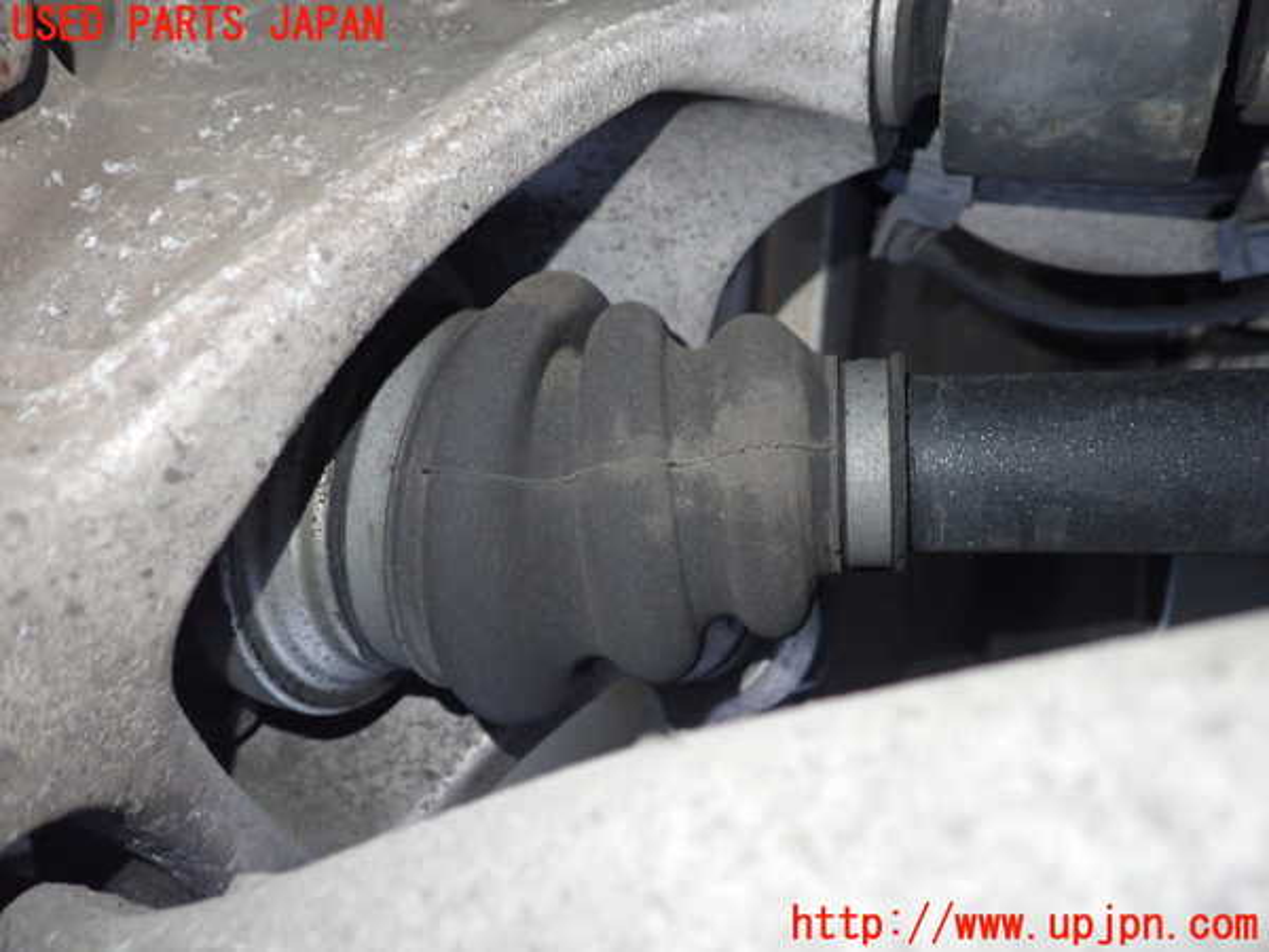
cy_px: 476
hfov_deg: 60.0
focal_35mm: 30
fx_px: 1100
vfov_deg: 46.8
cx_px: 634
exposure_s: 1/30
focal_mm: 5.4
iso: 640
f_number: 2.3
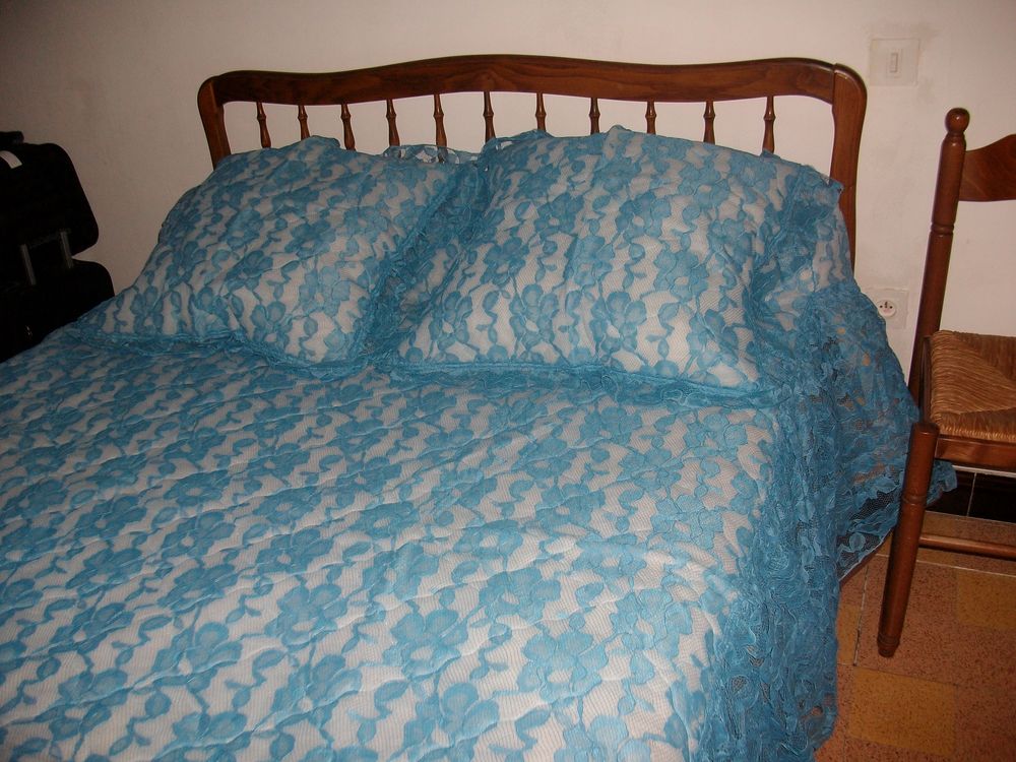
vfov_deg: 44.2
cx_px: 508
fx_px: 939
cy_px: 381
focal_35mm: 32
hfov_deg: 56.8
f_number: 2.9
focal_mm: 5.7
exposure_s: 1/40
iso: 125
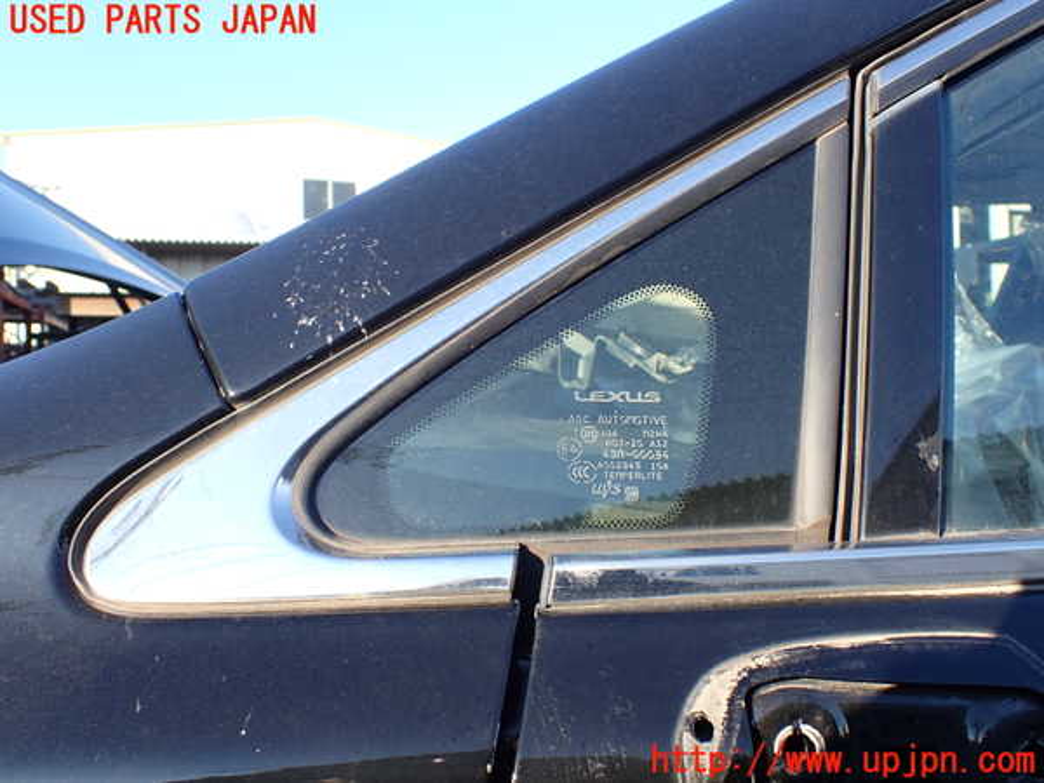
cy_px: 392
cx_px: 522
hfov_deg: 60.0
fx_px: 905
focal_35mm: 30
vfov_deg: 46.8
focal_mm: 5.4
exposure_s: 1/250
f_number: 3.2
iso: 100
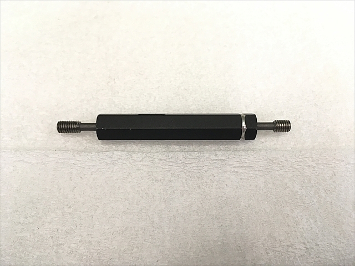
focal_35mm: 29
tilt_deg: -64.5
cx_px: 178
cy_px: 133
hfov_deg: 61.7
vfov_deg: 48.2
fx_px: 297
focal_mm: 4.15
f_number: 2.2
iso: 50
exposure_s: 1/30
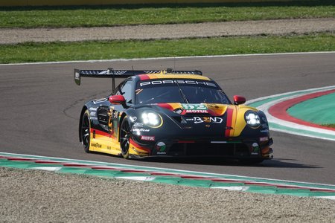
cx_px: 168
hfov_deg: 3.7
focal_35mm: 561
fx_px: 5220
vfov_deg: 2.5
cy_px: 112
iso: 100
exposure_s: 1/800
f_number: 4.5
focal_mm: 205.6
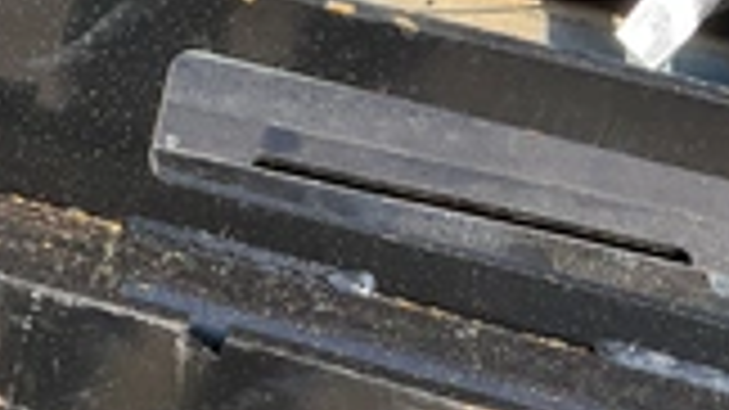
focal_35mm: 78
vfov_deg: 15.4
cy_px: 293
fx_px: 1507
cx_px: -32
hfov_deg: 25.6
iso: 25
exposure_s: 1/540
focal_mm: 3
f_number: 1.8
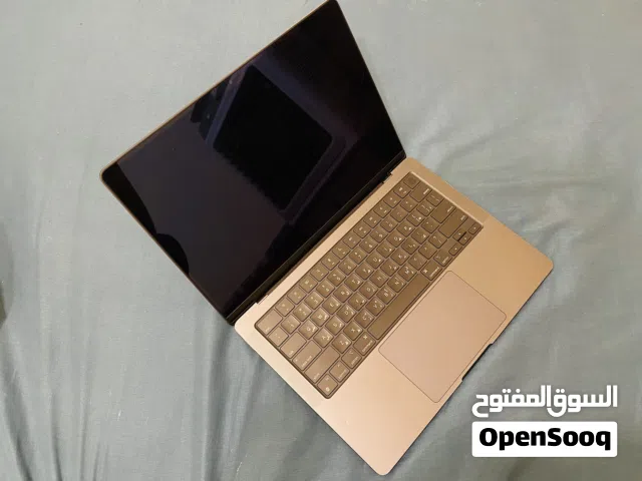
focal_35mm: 26
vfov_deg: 53.1
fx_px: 482
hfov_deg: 67.3
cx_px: 321
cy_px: 240
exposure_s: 1/50
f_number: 1.8
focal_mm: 4.25
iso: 400
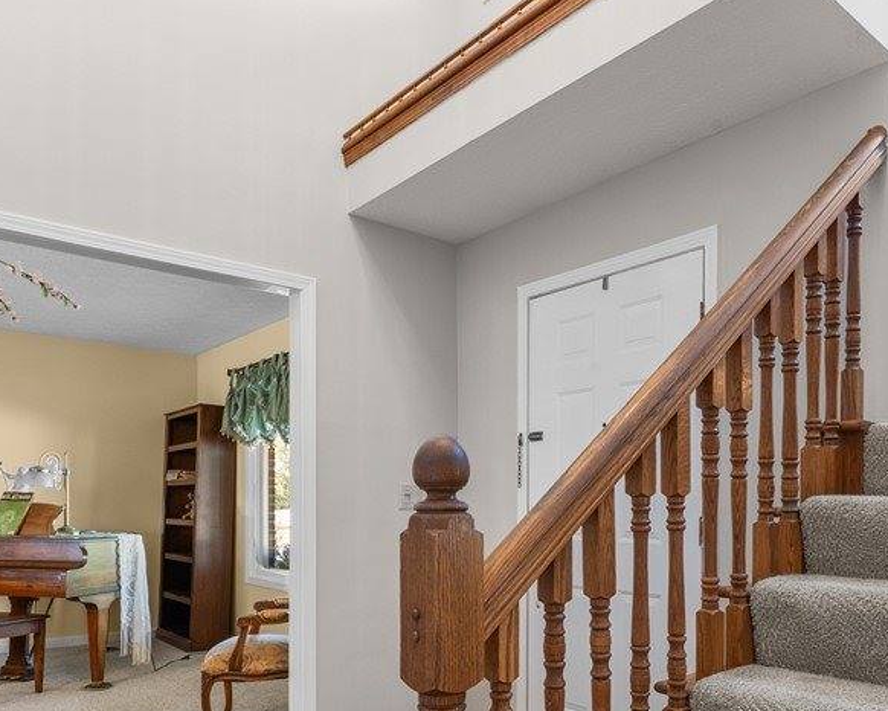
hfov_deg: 61.7
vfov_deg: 50.3
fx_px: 736
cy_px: 496
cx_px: 526
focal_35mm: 28
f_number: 11
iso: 800
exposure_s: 1
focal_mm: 16
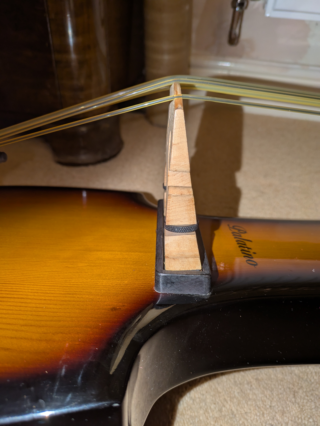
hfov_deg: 54.9
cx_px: 160
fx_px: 308
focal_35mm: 25
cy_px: 213
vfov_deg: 69.4
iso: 145
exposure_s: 1/50
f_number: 1.89
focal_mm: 5.43
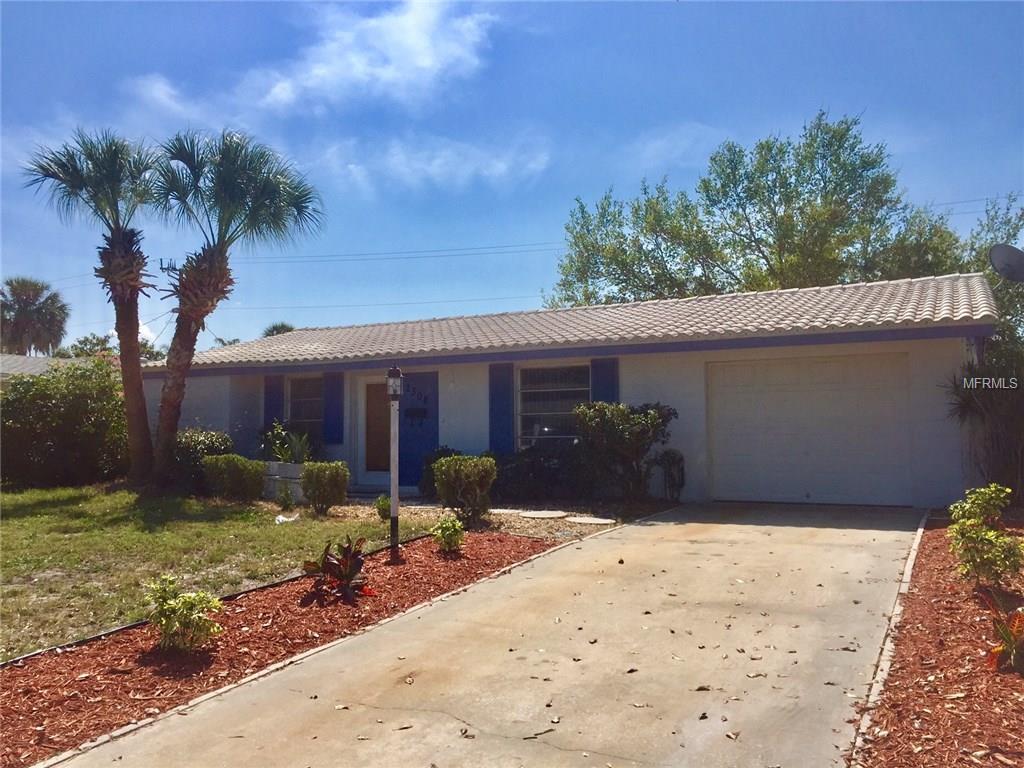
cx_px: 512
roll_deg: +0.3
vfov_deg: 48.2
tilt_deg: +4.2
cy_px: 384
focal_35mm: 29
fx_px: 858
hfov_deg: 61.7
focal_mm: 4.15
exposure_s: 1/3968
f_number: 2.2
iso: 32
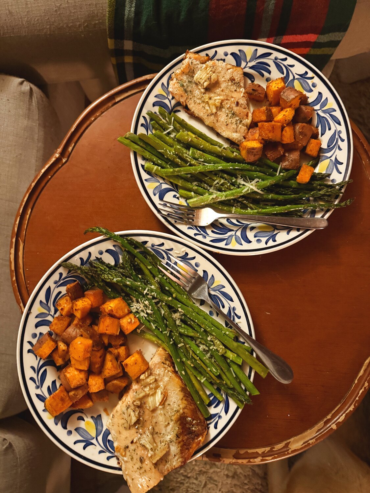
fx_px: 342
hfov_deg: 56.8
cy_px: 246
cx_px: 185
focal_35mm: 24
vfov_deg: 71.6
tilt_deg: -84.0
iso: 1250
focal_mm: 6.76
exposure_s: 1/30
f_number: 1.78
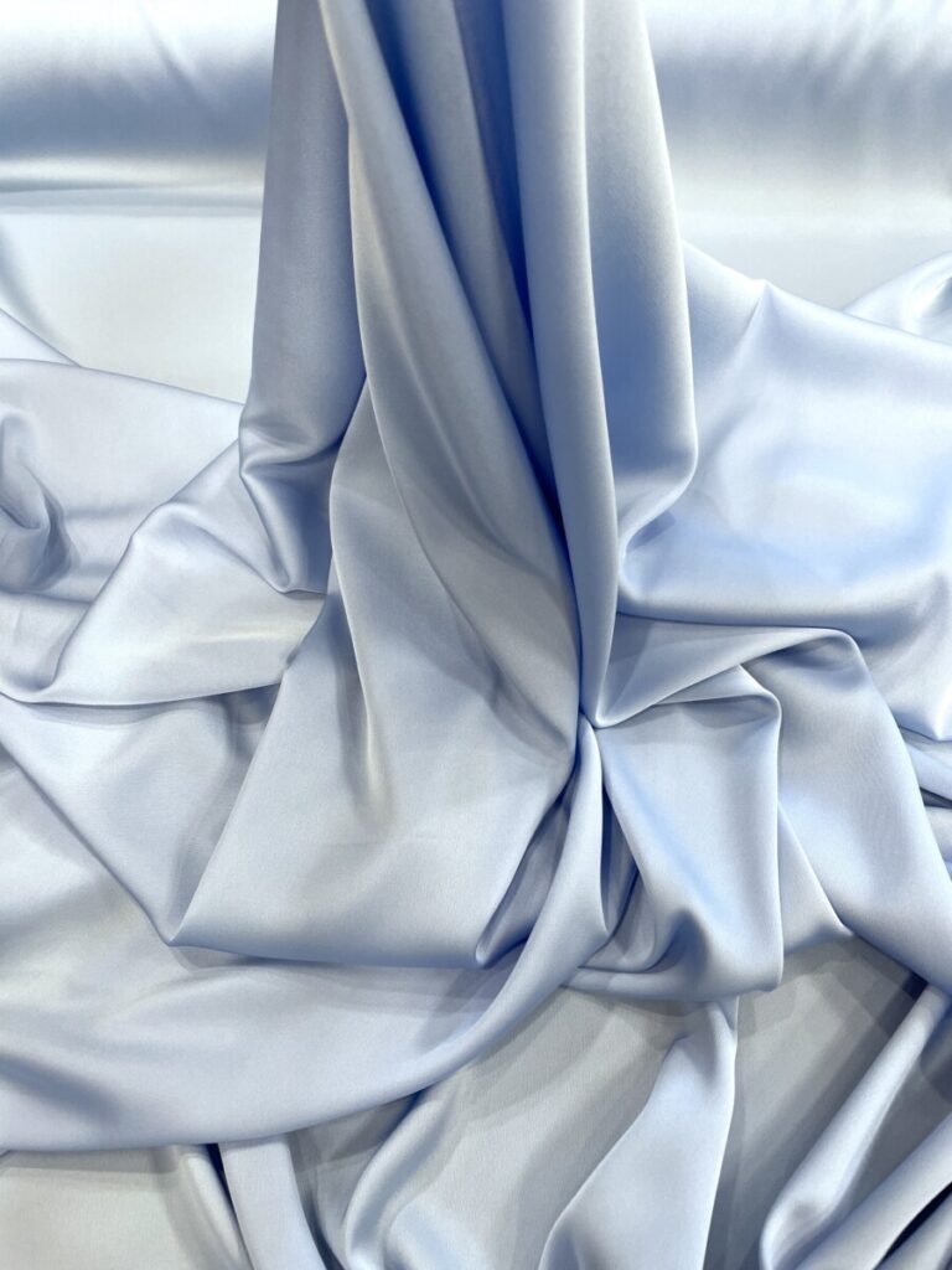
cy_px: 635
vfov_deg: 67.3
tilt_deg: -60.5
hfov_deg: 53.1
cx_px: 476
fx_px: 953
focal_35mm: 26
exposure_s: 1/100
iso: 80
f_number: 1.6
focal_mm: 4.2
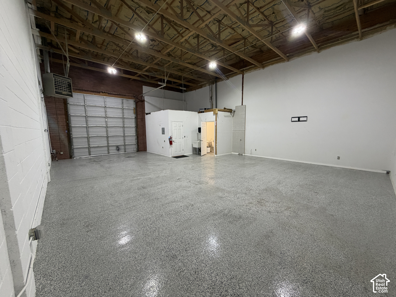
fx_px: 160
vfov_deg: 85.7
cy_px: 148
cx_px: 198
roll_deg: +1.1
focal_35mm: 14
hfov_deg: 102.1
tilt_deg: -6.9
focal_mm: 2.22
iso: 250
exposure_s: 1/60
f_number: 2.2
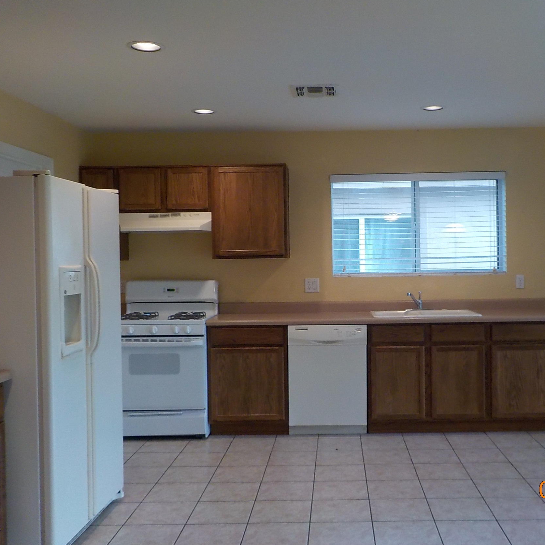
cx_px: 340
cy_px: 270
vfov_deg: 46.0
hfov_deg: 45.7
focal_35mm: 36
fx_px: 641
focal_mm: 4.1
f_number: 3.3
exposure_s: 1/30
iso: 220
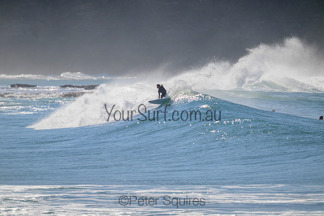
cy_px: 108
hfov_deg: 2.6
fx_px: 7201
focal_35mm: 800
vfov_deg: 1.7
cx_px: 162
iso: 500
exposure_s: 1/2000
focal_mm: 800
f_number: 11
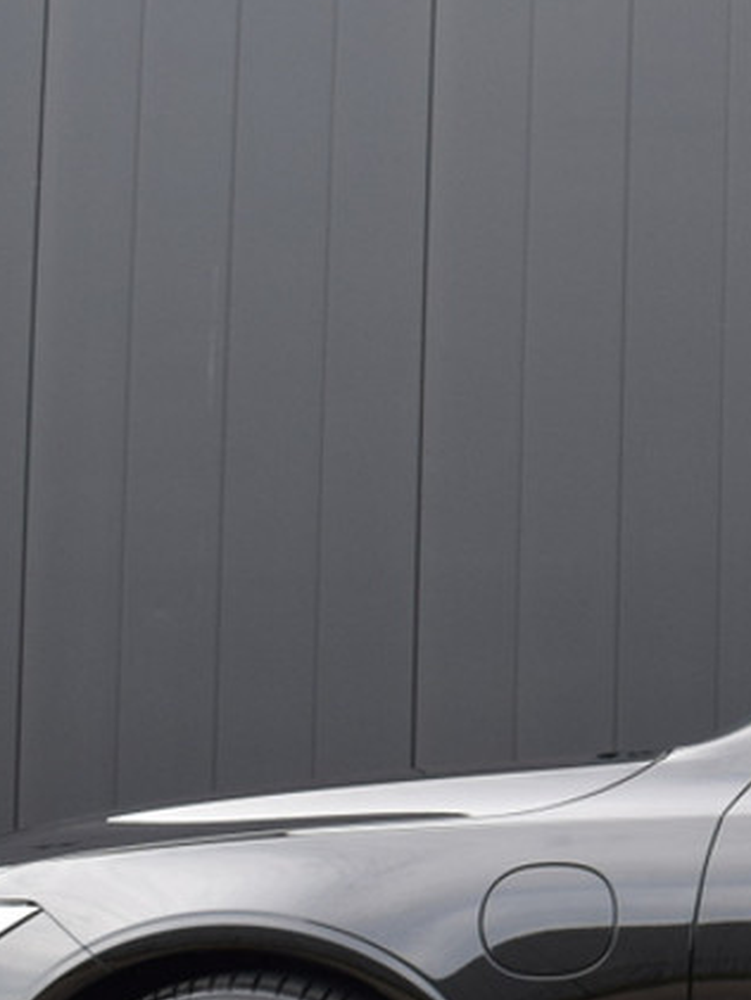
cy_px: 481
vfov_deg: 19.5
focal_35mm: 101
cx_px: 1329
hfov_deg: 13.3
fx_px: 2908
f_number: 5.6
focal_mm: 21
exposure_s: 1/125
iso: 400
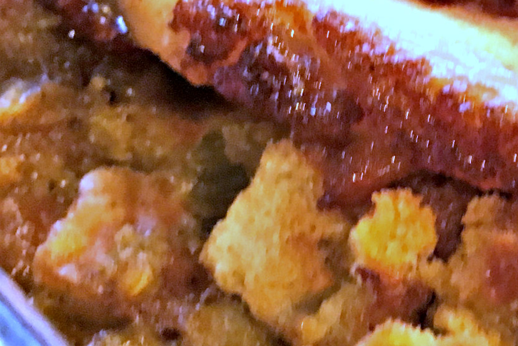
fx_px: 1381
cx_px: 824
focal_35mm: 96
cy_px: 33
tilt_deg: -28.9
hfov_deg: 18.3
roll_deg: -3.8
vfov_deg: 14.1
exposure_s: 1/24
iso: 200
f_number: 2.2
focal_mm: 4.15
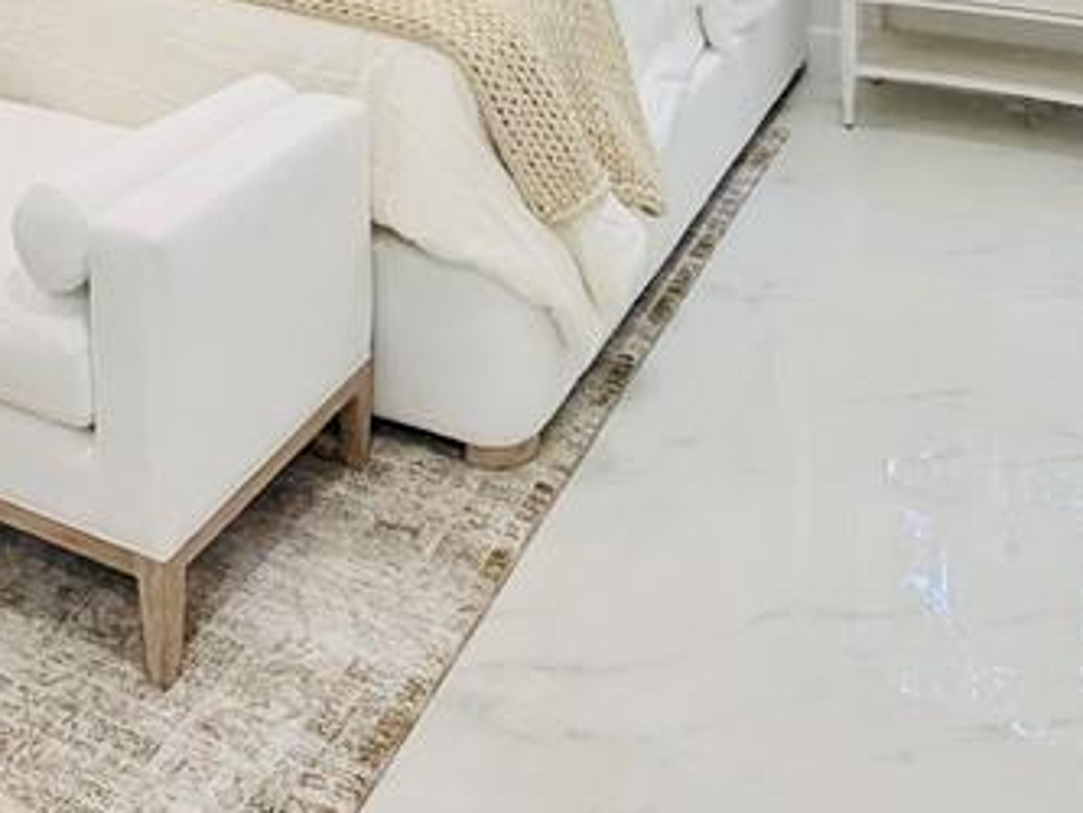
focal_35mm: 43
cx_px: 426
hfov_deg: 43.6
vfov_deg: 26.7
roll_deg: +0.6
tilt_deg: -2.0
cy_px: -322
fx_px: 1346
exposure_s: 1/121
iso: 200
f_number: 2.2
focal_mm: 2.22
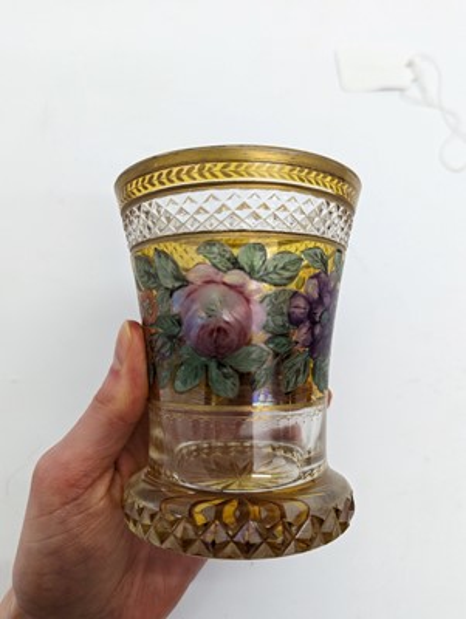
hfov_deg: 56.9
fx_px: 430
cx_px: 233
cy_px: 310
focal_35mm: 24
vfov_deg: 71.5
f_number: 1.85
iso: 135
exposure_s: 1/124
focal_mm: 6.81
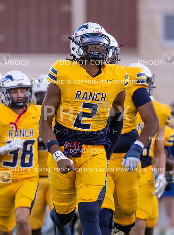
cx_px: 58
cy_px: 110
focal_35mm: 615
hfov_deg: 2.4
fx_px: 4167
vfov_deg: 3.2
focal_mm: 400
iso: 1400
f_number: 5.6
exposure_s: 1/1000
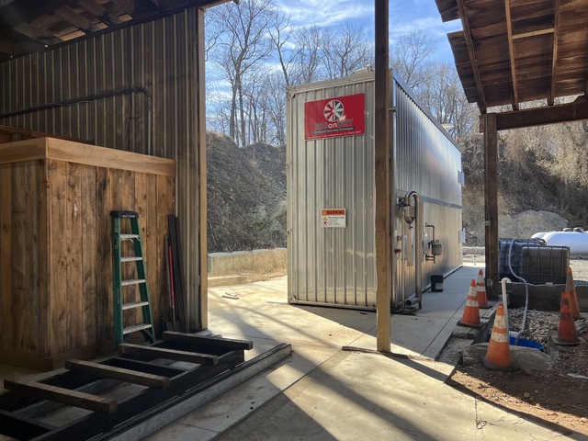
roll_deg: +0.6
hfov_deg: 67.3
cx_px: 294
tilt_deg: +1.9
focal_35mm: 26
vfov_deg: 53.1
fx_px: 442
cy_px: 220
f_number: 1.5
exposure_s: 1/1029
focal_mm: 5.7
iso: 50
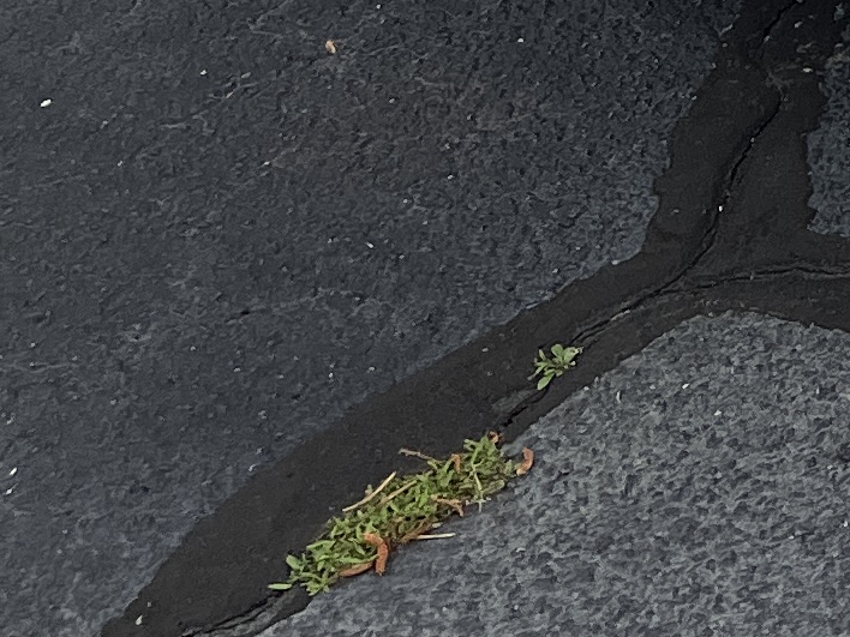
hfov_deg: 10.8
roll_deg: -1.1
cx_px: 2226
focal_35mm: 148
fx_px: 3634
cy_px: -1024
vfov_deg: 8.8
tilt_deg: -19.8
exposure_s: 1/3257
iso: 50
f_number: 1.5
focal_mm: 5.7
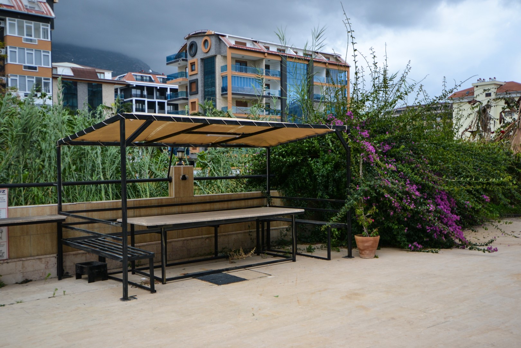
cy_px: 174
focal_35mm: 36
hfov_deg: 53.1
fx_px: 521
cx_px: 260
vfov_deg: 36.9
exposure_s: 1/125
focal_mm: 24
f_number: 5.6
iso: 180
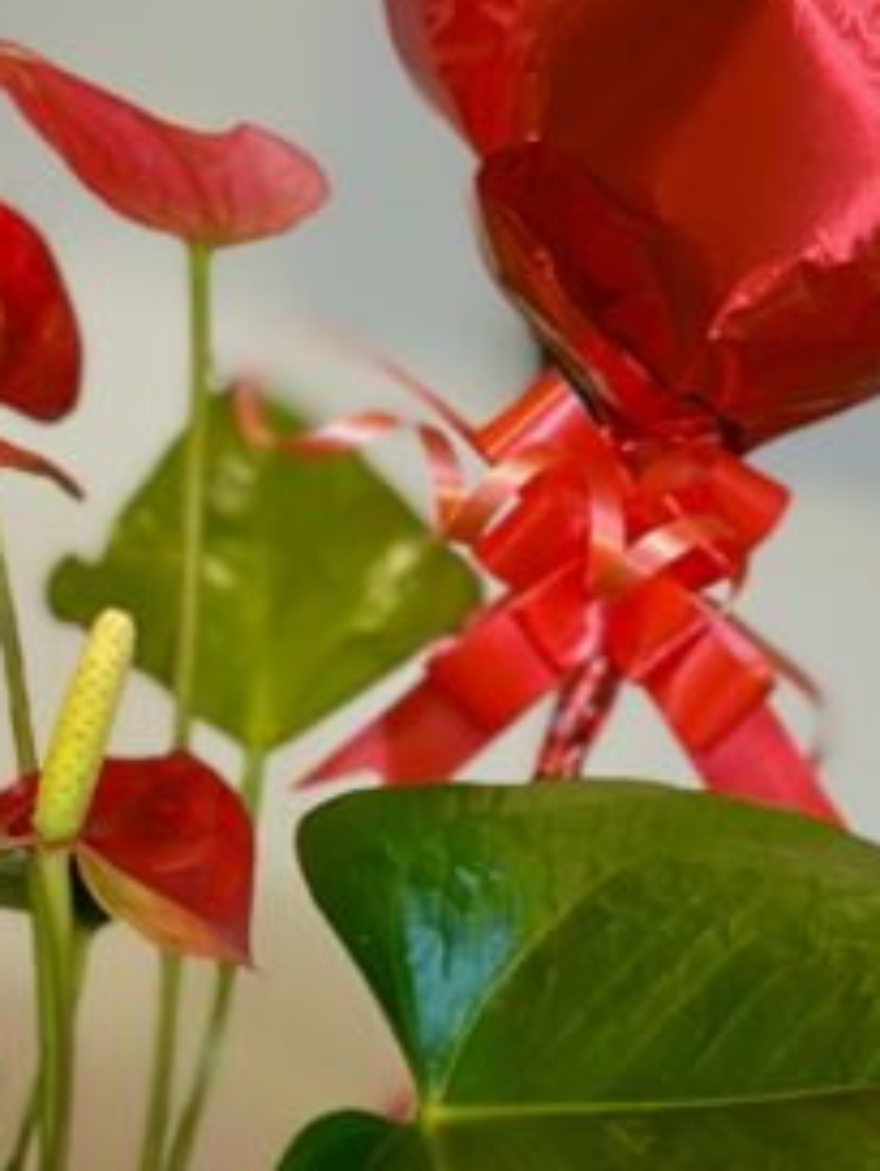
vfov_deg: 10.8
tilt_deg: -19.8
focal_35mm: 180
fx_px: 6096
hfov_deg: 8.2
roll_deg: -0.6
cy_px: 1274
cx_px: -94
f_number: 1.78
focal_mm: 6.86
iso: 200
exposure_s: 1/120
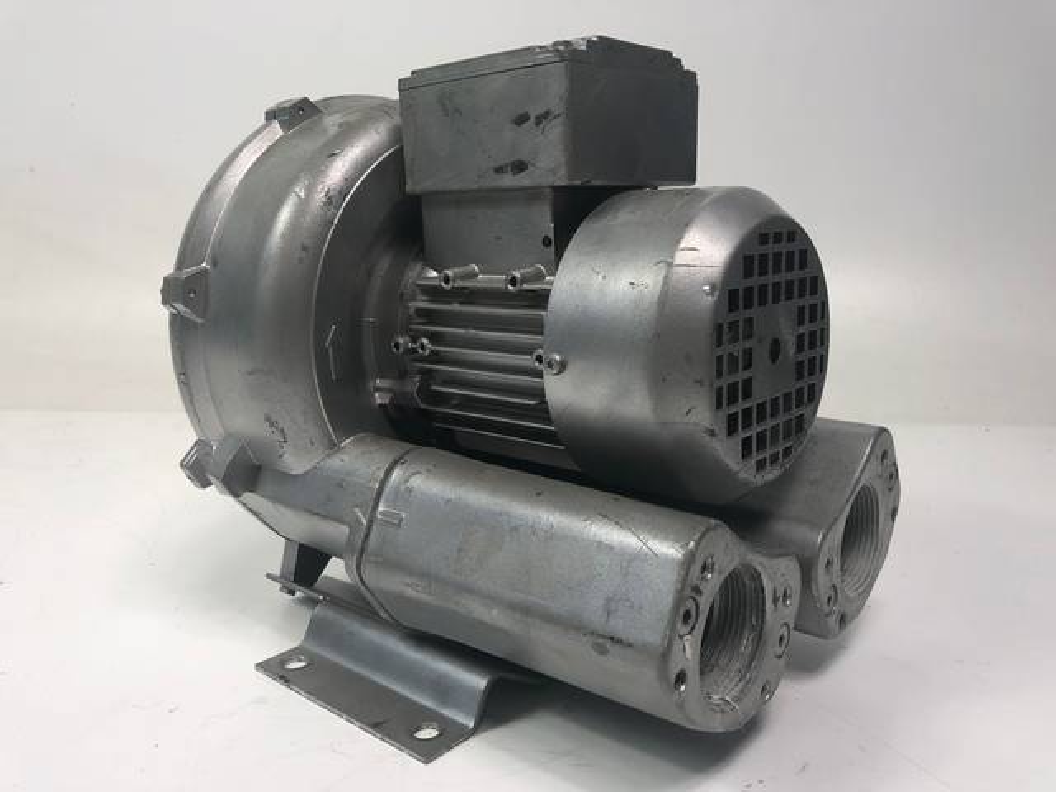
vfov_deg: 49.7
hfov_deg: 63.4
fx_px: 854
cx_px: 528
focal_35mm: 28
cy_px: 396
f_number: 1.8
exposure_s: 1/50
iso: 25
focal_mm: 4
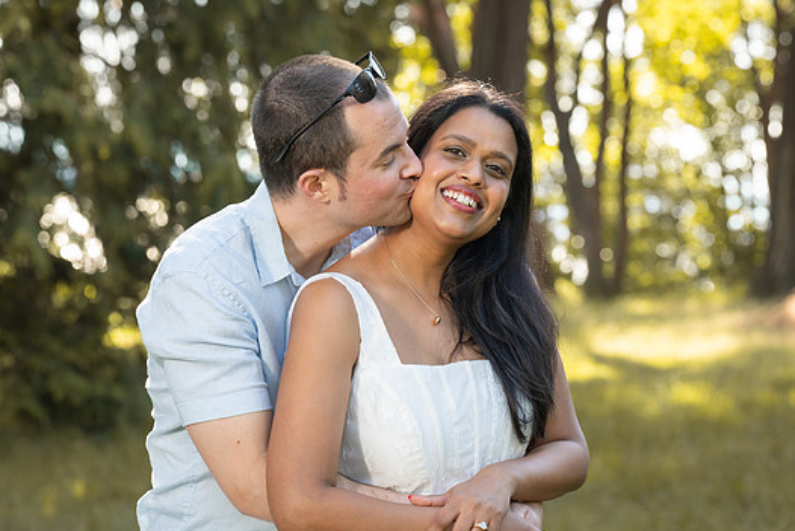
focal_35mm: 118
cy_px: 270
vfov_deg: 11.6
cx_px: 394
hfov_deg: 17.3
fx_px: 2606
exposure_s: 1/200
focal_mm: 107
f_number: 5.6
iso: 500
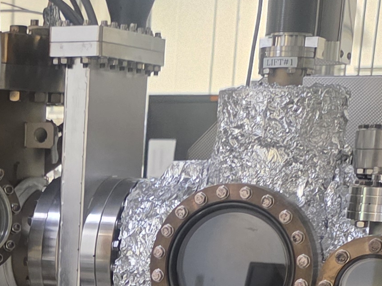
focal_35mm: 108
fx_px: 1192
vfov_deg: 12.8
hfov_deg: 17.5
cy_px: 459
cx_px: -60
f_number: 1.7
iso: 1250
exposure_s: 1/120
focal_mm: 6.3
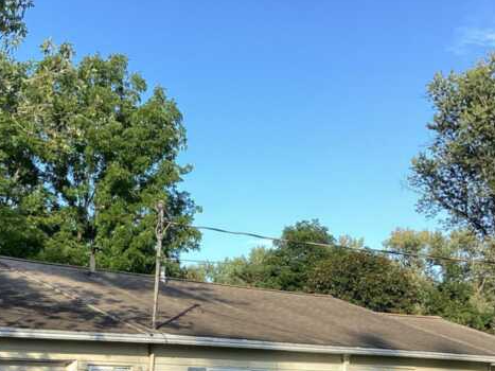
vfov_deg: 21.0
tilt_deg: +2.0
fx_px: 972
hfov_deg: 28.2
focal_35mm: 68
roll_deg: -1.2
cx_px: 128
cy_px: 350
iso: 25
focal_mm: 3.3
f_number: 2.4
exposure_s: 1/450
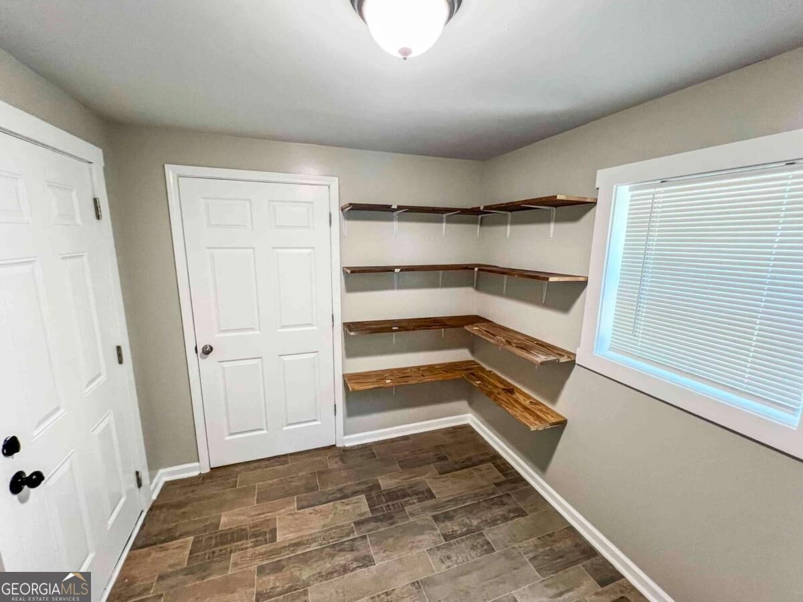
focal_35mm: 13
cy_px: 301
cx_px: 402
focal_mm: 1.57
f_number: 1.8
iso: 400
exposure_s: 1/60
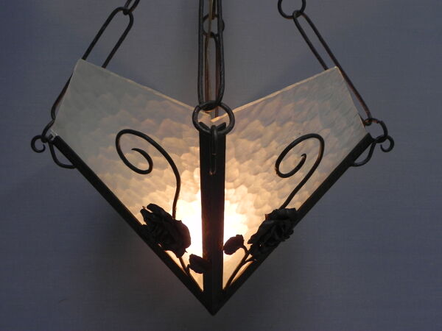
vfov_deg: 38.7
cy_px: 166
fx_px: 472
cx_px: 221
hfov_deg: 50.1
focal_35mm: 37
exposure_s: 1/30
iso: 177
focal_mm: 6.6
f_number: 3.2
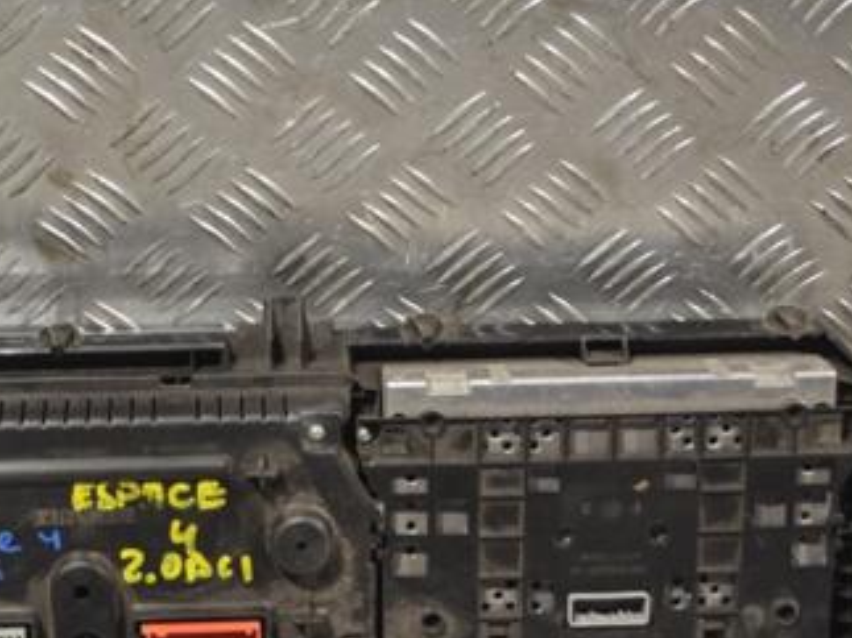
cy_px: 411
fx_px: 2239
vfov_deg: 16.2
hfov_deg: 21.4
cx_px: 243
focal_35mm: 91
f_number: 5
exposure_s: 1/60
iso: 400
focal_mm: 34
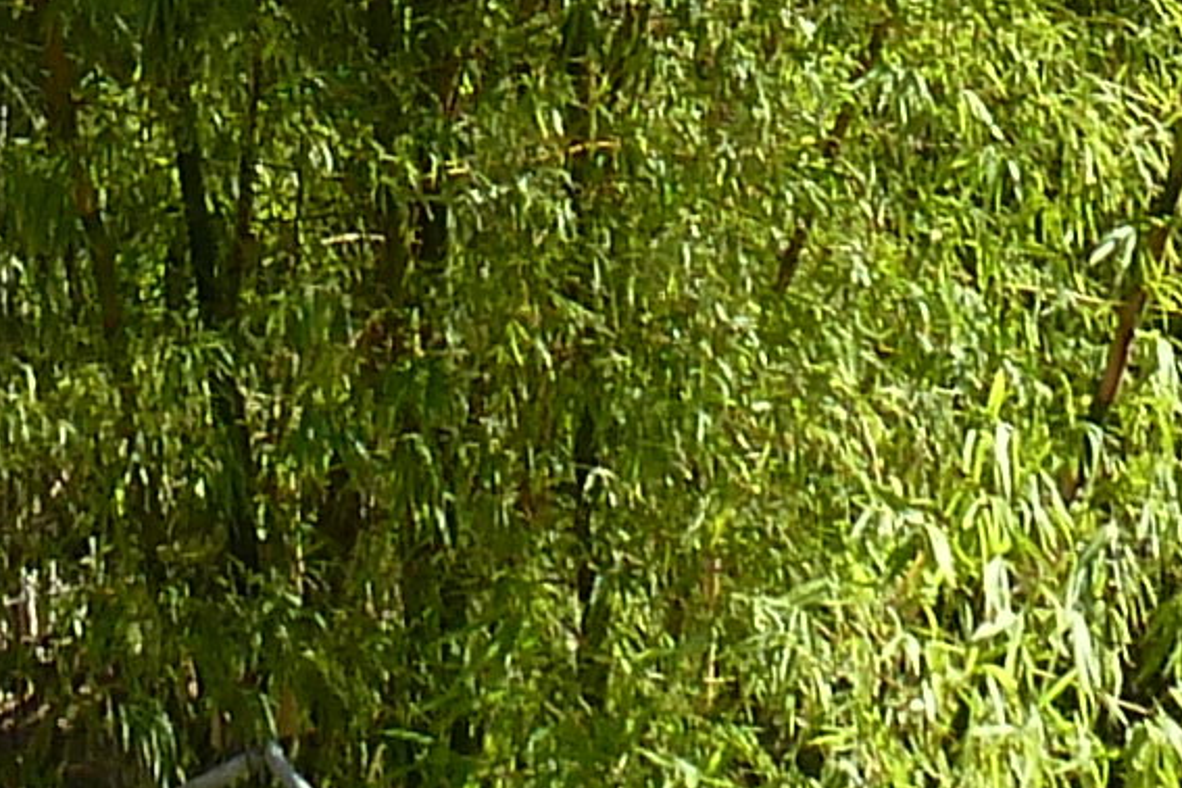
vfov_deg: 5.4
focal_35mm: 235
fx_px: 7715
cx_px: -44
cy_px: -1749
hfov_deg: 8.7
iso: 80
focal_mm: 5.3
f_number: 4
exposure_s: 1/250
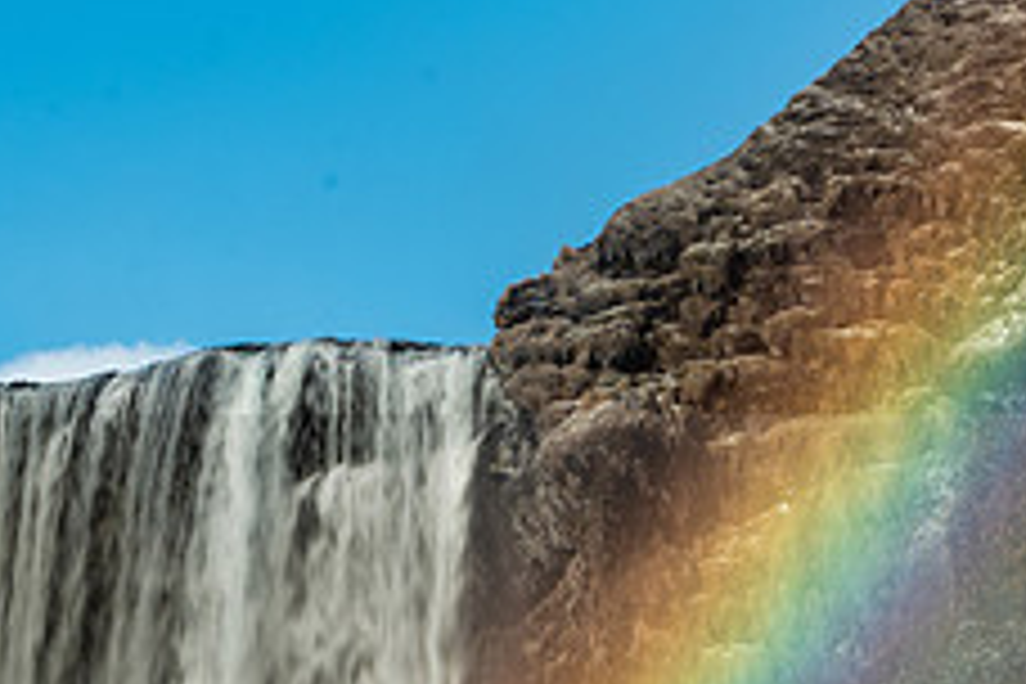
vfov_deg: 4.6
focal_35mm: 295
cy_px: 848
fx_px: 8407
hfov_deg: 7.0
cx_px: 454
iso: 50
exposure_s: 1/20
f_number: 13
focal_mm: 116
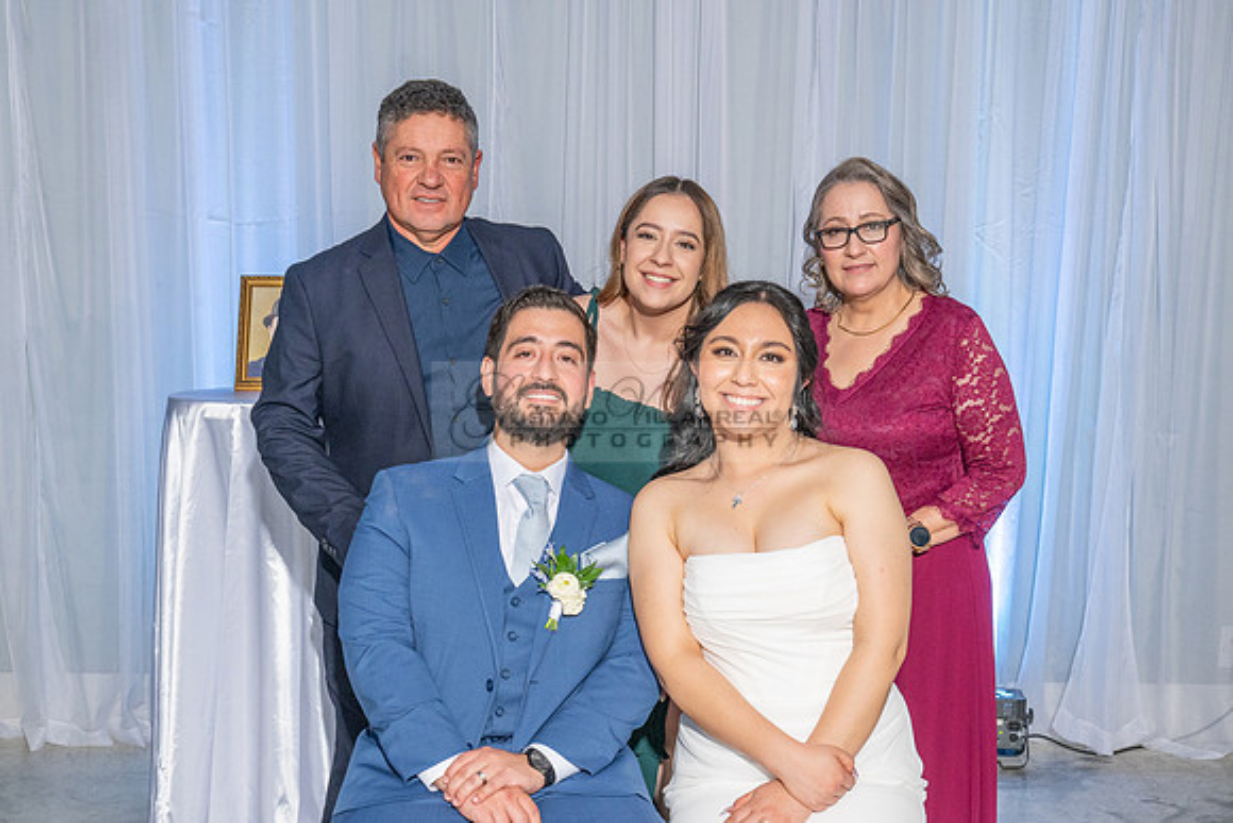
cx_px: 678
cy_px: 637
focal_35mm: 52
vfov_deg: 25.7
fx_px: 1776
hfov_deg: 38.3
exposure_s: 1/160
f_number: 5
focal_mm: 30.5
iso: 640
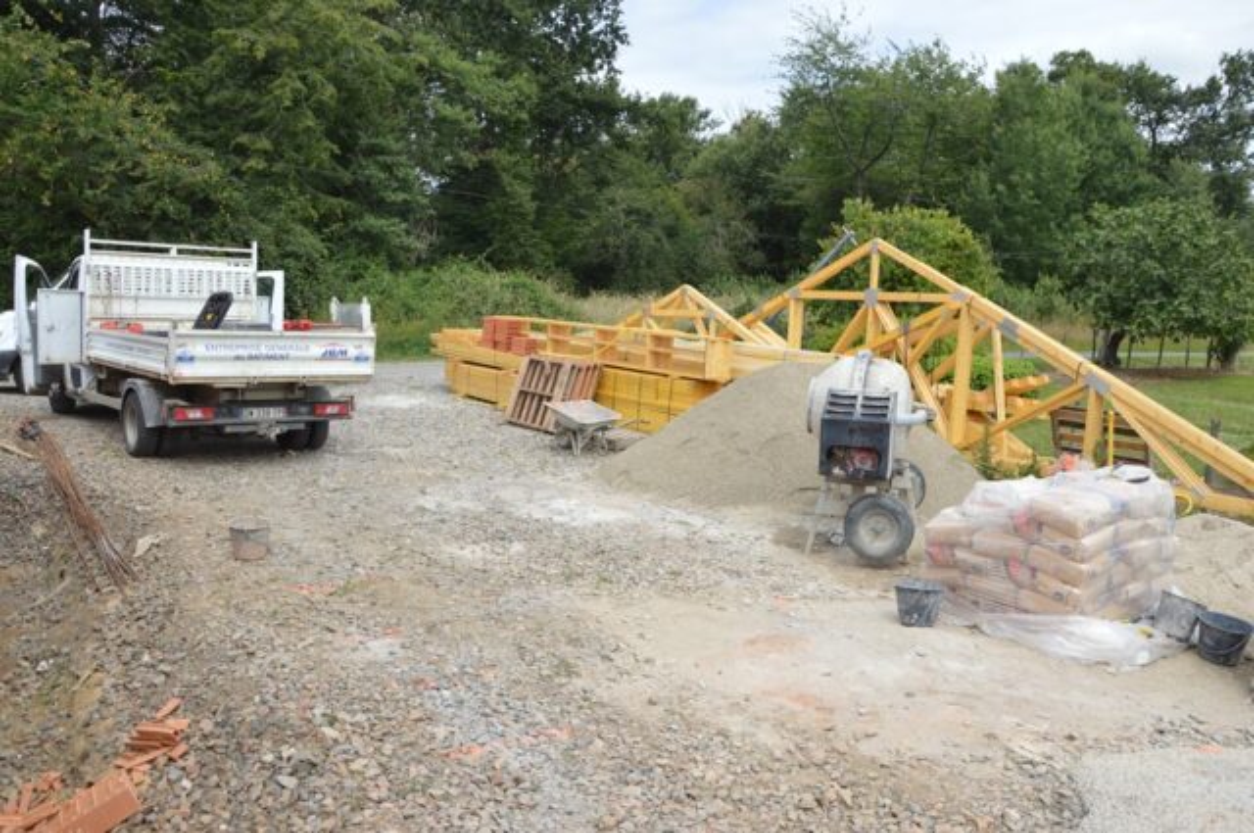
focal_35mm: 27
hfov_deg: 67.4
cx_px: 627
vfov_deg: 47.8
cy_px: 416
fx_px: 939
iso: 100
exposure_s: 1/250
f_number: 8
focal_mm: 18
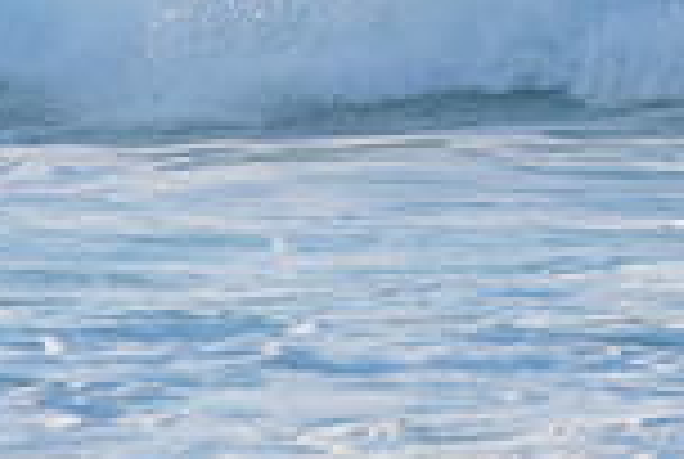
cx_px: 1134
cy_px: -223
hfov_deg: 1.1
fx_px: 36228
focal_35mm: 1903
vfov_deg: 0.7
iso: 360
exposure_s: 1/2000
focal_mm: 500
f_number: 5.6
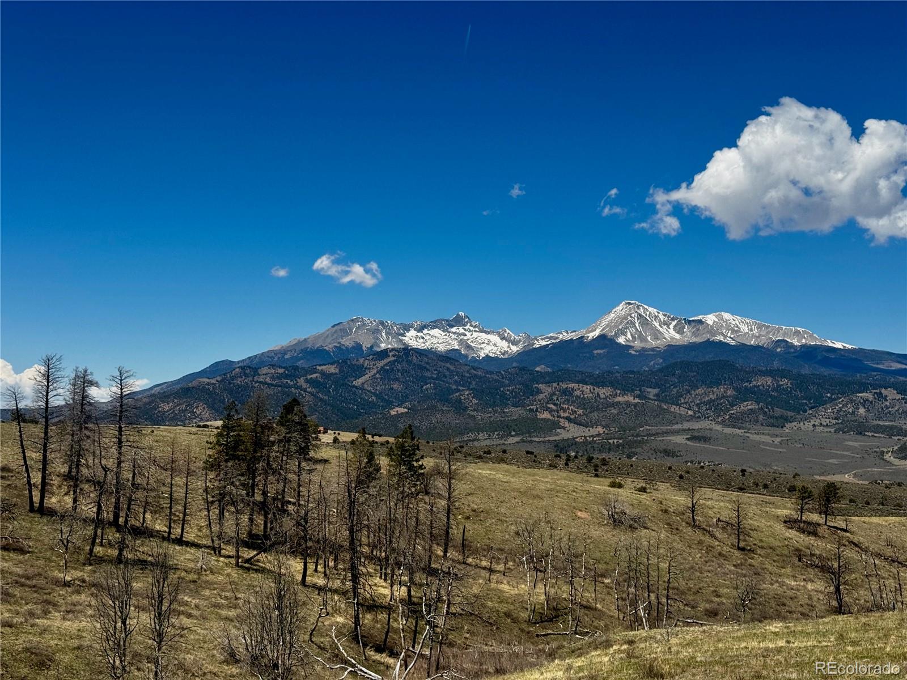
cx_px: 454
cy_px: 340
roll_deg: -0.3
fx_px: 1258
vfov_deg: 30.3
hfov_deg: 39.7
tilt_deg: +2.2
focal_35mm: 48
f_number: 1.78
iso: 64
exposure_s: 1/6410
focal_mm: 6.76
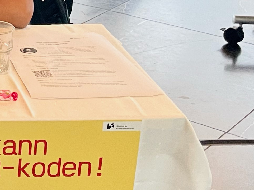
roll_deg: +1.6
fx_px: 800
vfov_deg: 13.5
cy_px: 44
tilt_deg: -21.1
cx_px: -199
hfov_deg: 15.6
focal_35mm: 109
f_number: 1.6
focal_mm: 4.2
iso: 250
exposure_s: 1/50
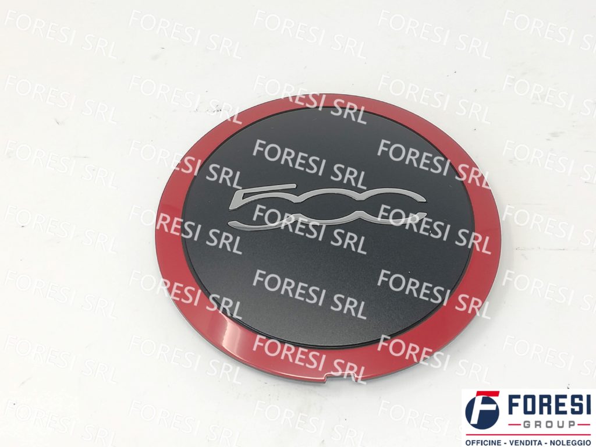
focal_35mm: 56
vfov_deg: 26.1
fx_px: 964
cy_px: 224
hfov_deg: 34.3
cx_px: 298
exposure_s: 1/100
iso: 80
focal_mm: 3.81
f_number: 2.2
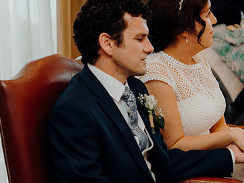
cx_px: 199
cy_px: 86
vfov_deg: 9.4
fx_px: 1114
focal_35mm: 158
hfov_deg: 12.4
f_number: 2.8
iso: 1250
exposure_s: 1/200
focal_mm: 62
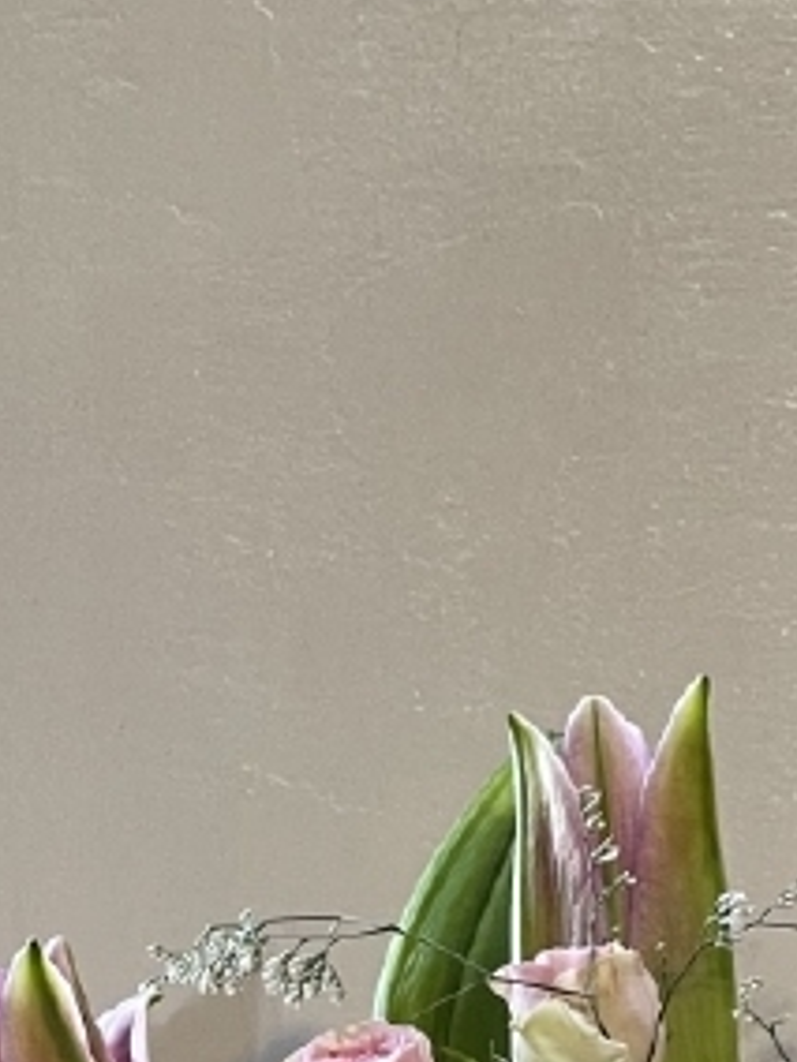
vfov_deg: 7.1
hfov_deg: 5.5
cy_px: 1974
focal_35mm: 270
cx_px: 969
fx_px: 8289
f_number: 2.2
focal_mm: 7.5
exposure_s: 1/100
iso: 125
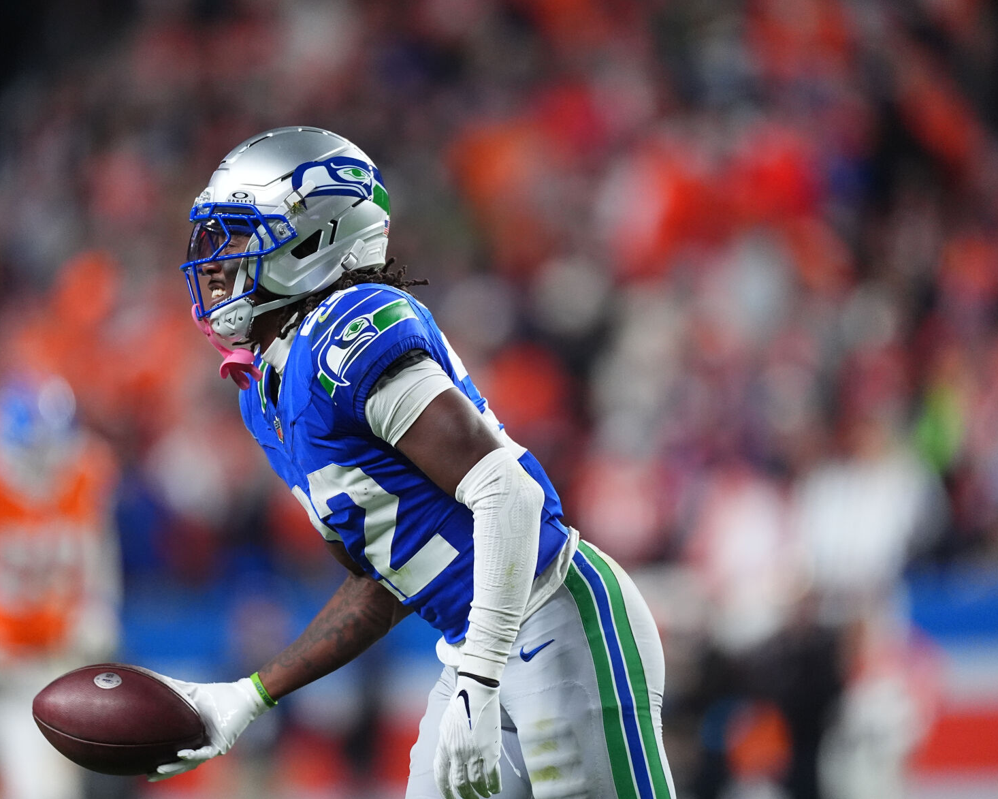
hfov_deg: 2.9
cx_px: 408
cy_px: 400
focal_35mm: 677
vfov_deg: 2.3
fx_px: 19998
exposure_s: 1/2000
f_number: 4
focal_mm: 600
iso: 5000
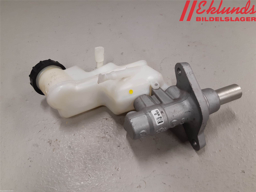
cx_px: 128
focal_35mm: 26
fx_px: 192
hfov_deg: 67.3
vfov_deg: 53.1
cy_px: 96
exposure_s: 1/50
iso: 80
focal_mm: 3.93
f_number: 1.7
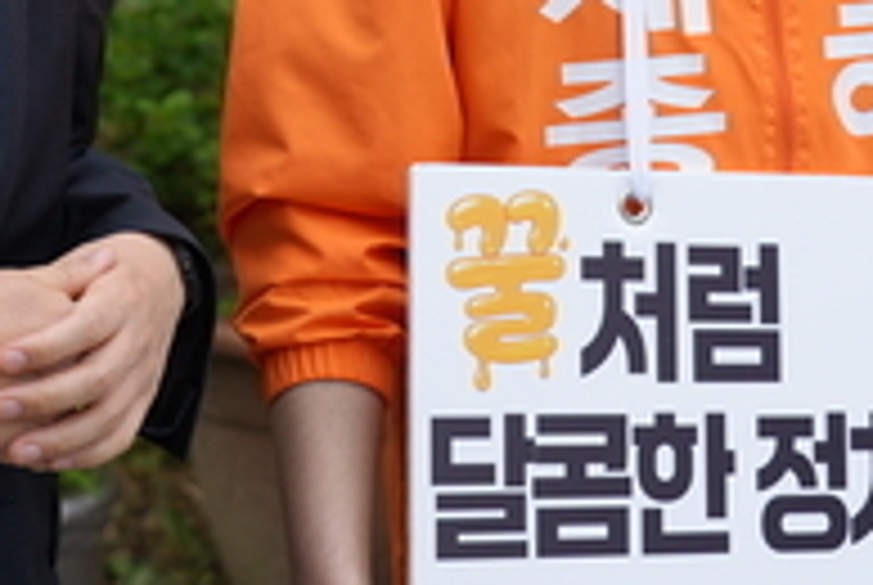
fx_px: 3764
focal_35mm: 155
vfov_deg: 8.8
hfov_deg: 13.2
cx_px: 302
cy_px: -173
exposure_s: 1/500
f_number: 4.5
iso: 100
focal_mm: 48
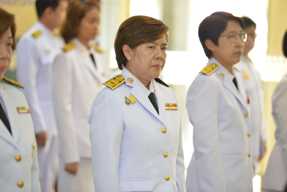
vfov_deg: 8.6
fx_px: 1276
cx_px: 144
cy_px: 96
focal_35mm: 160
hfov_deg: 12.8
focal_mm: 160
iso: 1600
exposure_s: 1/180
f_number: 2.8
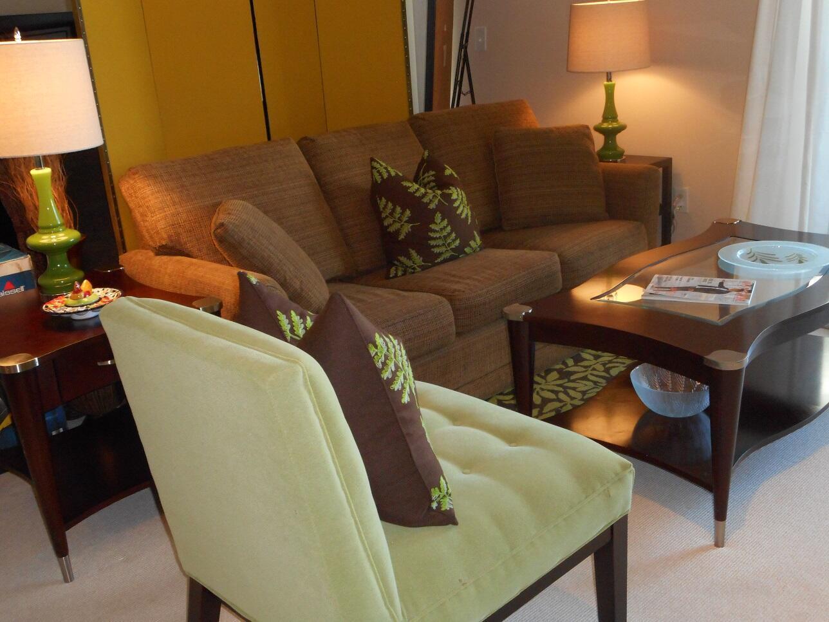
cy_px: 311
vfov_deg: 36.8
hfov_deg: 47.9
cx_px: 414
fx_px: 934
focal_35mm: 39
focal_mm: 6.9
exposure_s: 1/30
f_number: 4.5
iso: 400
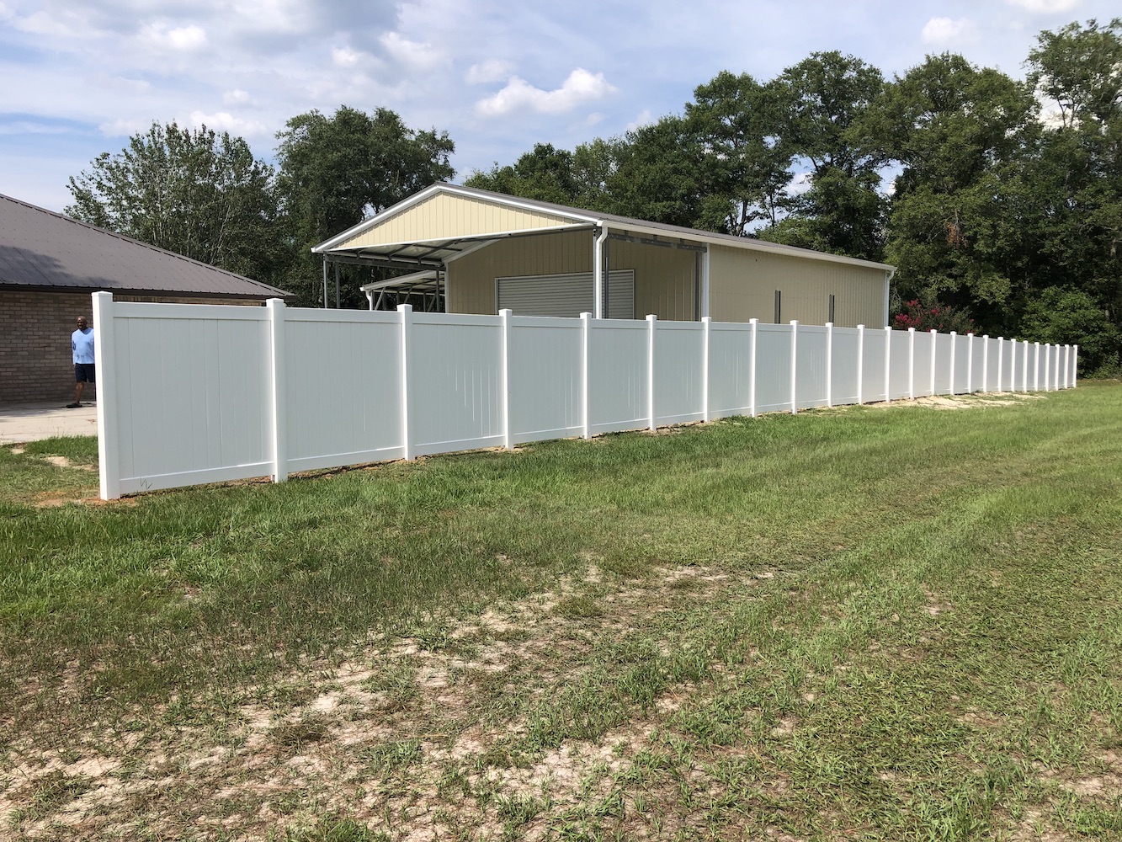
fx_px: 908
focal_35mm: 28
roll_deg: +2.0
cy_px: 421
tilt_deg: -2.2
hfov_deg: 63.4
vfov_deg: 49.8
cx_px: 561
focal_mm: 3.99
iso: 20
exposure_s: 1/2404
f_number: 1.8
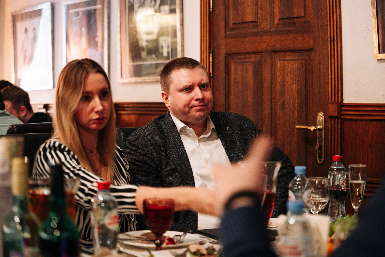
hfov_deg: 28.8
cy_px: 128
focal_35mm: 70
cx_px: 192
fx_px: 749
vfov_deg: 19.5
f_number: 2.8
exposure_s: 1/40
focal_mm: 70
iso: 1600
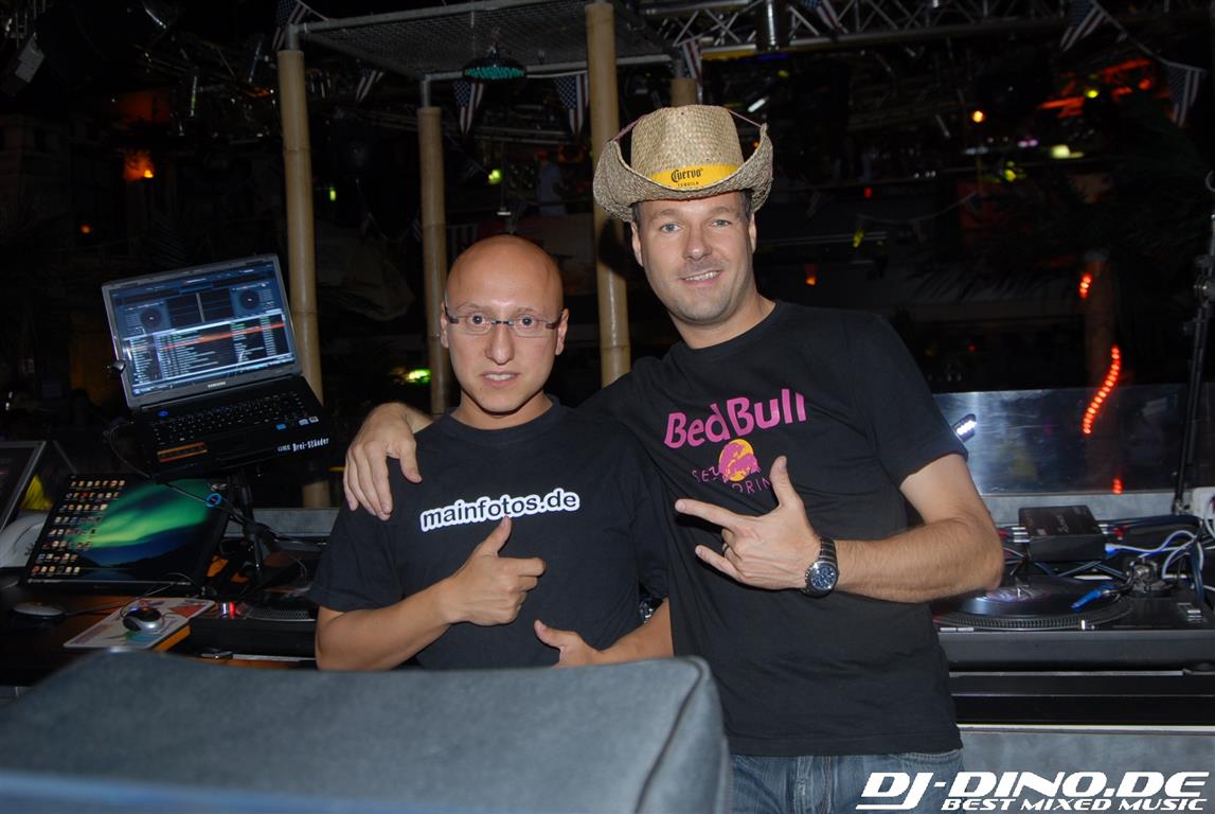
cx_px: 608
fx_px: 1217
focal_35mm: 36
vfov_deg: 37.0
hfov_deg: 53.1
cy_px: 407
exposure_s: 1/10
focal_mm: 24
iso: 200
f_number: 5.6
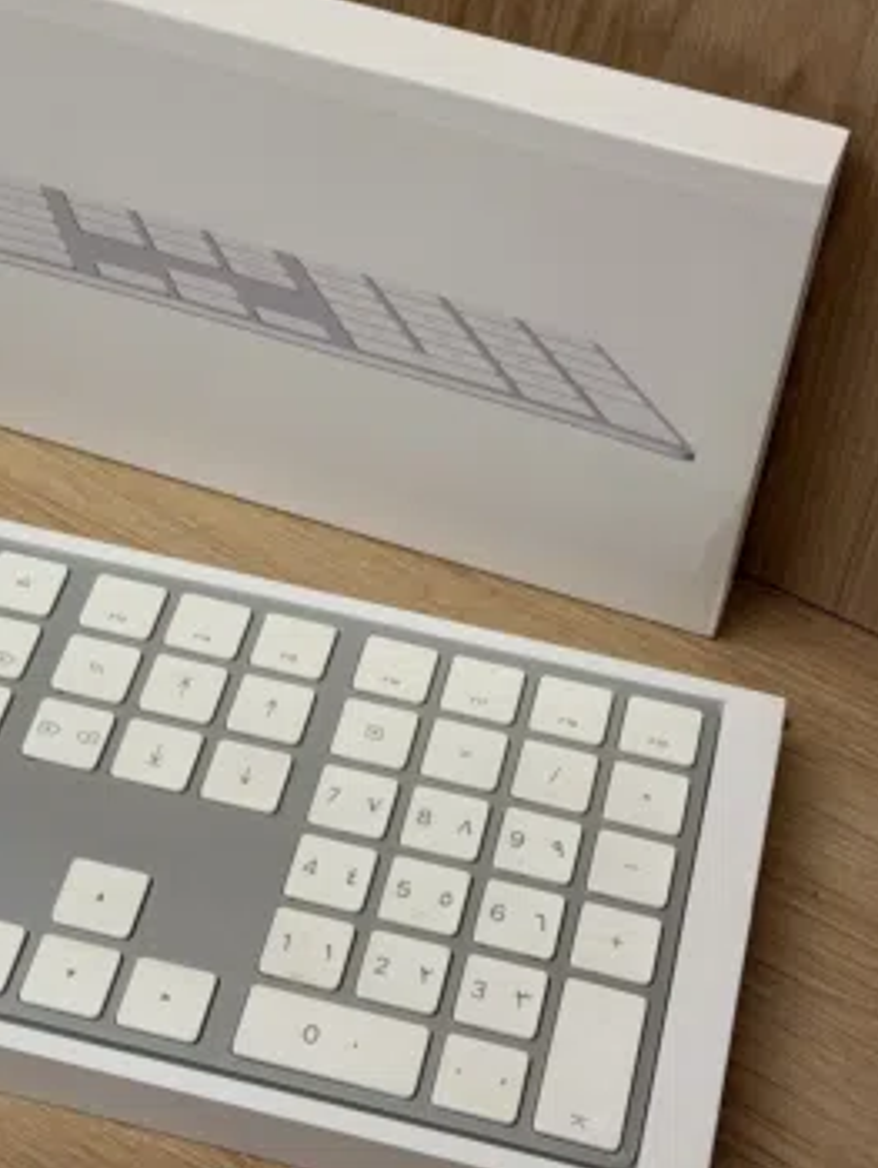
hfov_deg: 20.1
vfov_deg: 26.7
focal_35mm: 73
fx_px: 2466
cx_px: 290
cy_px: 566
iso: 80
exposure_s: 1/100
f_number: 1.78
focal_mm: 6.76
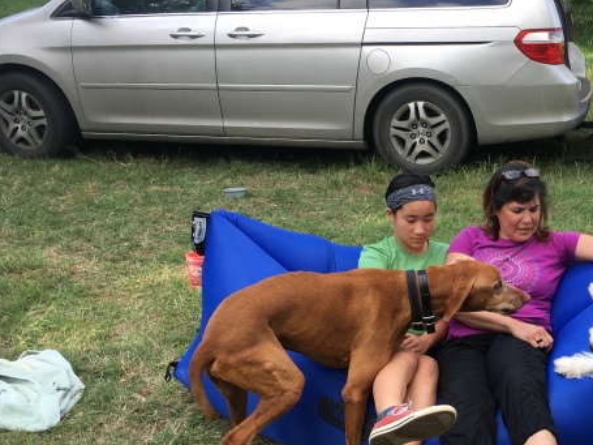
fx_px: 873
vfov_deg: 28.3
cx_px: 460
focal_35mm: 51
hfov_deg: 36.4
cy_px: 315
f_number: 2.2
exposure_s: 1/241
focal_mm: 4.15
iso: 25
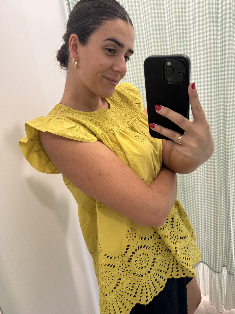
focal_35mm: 24
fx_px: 217
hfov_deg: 56.8
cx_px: 118
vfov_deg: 71.6
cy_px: 157
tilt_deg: -17.0
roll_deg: +9.1
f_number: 1.78
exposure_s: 1/121
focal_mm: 6.76
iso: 200
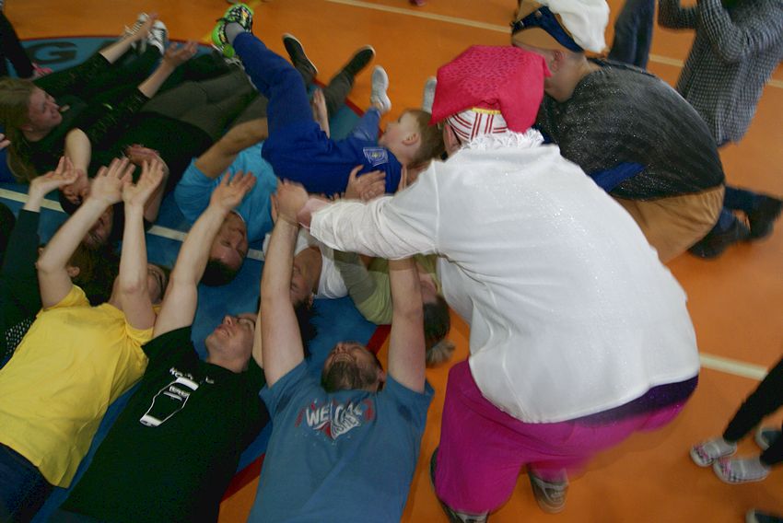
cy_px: 262
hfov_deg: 67.3
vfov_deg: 48.0
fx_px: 588
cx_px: 392
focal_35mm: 27
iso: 400
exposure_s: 1/60
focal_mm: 18
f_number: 5.6
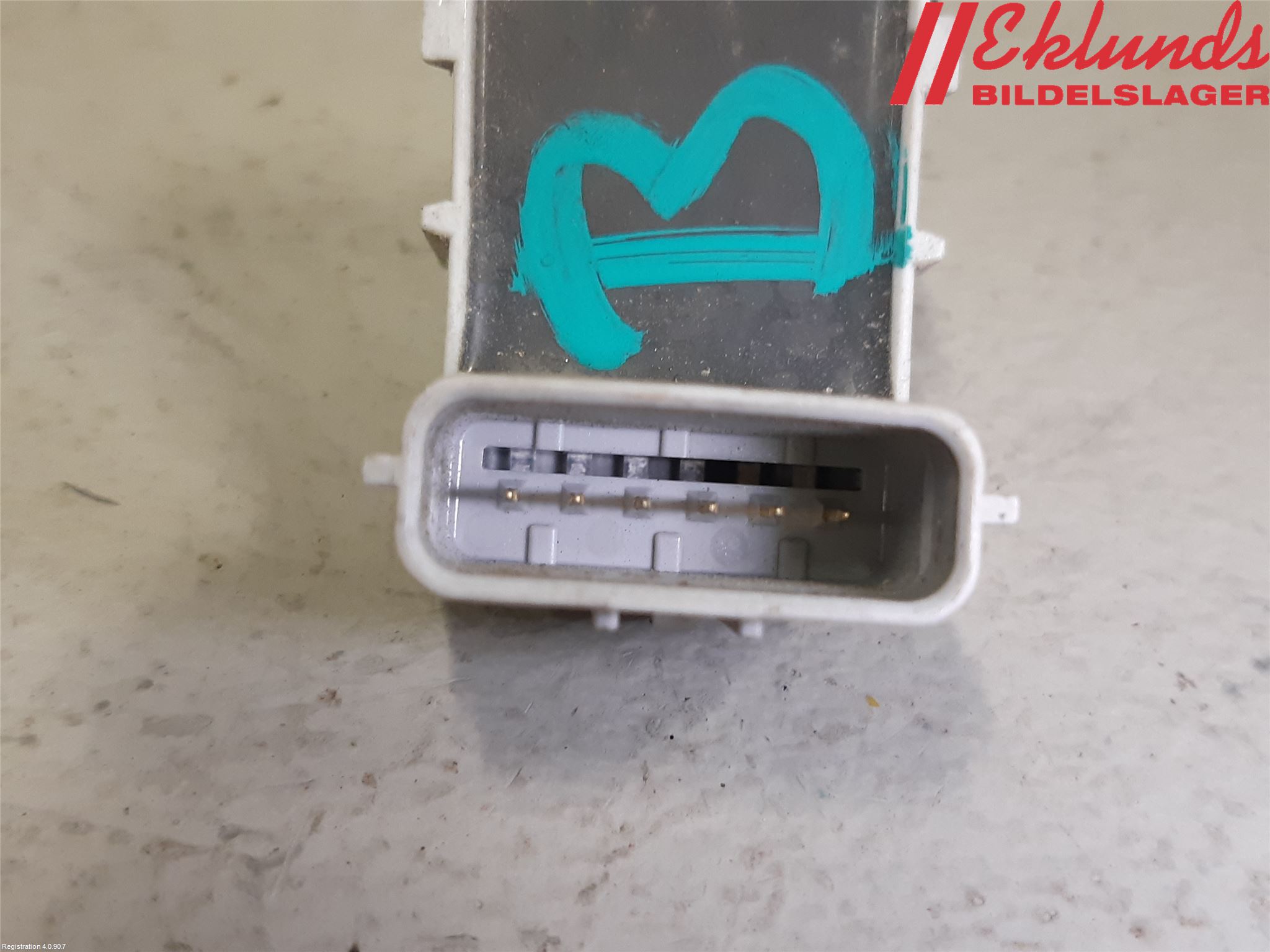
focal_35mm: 26
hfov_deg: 67.3
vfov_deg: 53.1
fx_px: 954
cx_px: 635
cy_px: 476
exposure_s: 1/50
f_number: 1.7
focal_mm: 3.93
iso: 160
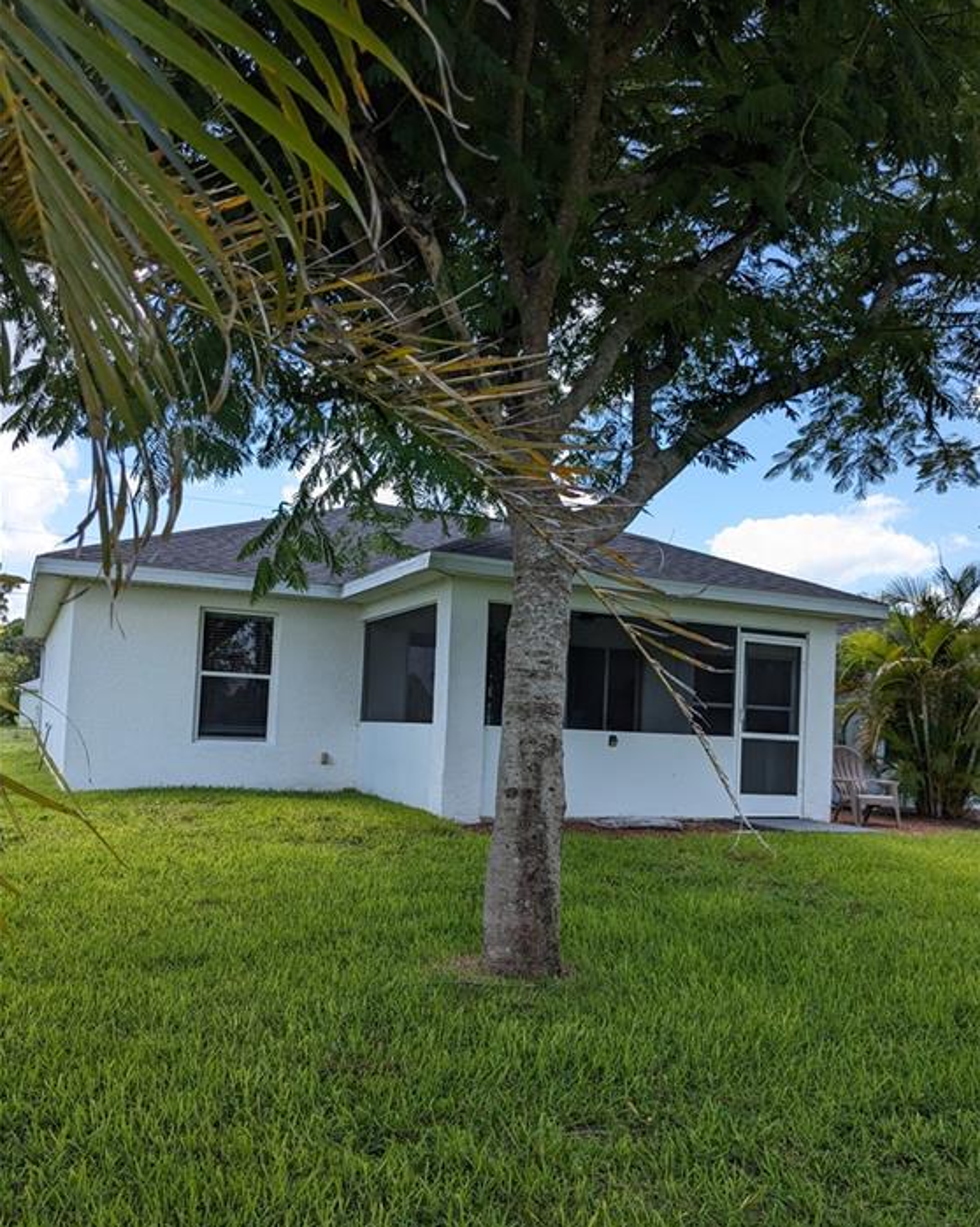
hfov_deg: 49.9
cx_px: 504
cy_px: 647
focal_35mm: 29
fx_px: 1052
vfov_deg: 60.4
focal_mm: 4.38
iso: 49
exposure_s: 1/1669
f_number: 1.73
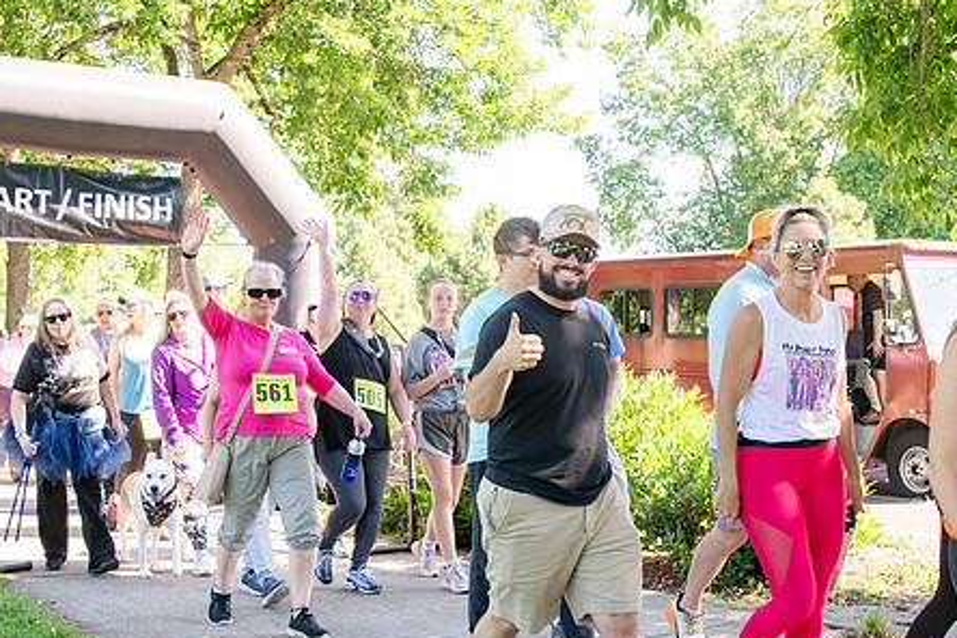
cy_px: 360
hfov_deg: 41.9
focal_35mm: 47
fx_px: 1249
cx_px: 448
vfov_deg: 28.6
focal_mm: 24
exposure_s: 1/400
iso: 500
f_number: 3.5
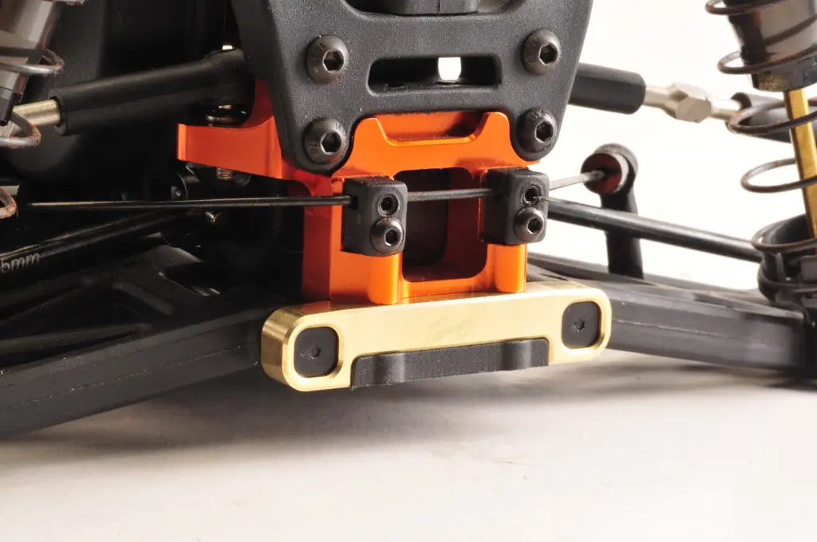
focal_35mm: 90
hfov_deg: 22.6
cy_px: 271
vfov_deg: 15.1
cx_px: 408
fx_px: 2040
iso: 200
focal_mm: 60
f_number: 32
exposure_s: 1/125
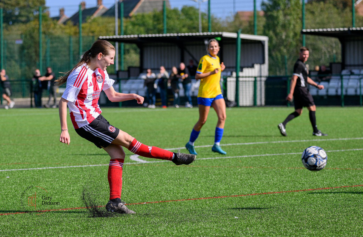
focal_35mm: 205
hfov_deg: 10.1
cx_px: 114
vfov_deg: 6.6
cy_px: 90
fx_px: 2052
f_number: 5
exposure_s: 1/2000
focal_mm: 145
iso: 400
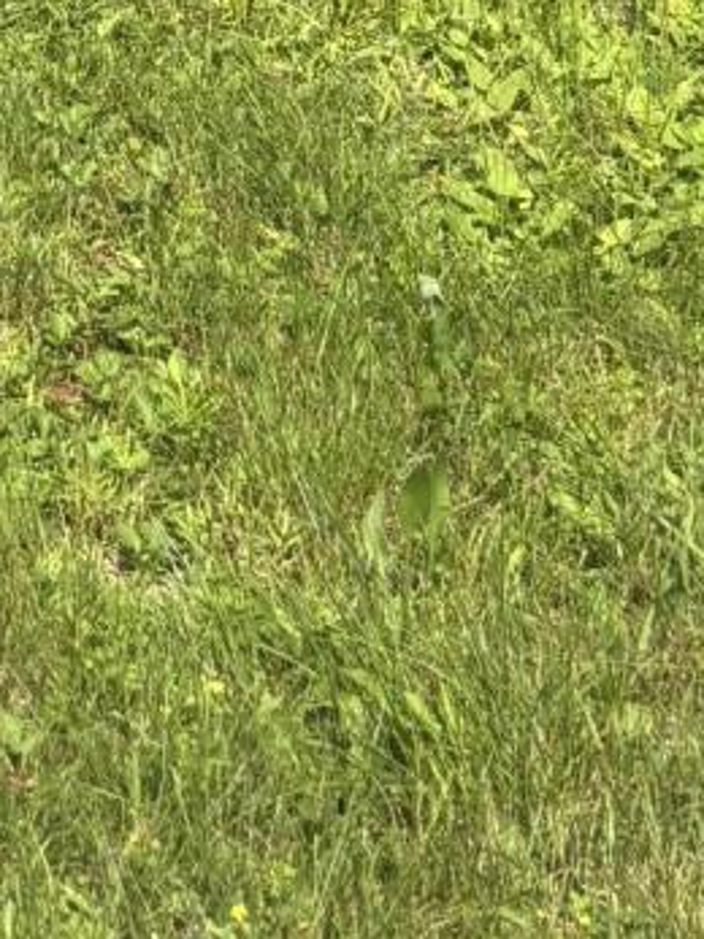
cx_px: -834
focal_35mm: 150
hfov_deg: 9.1
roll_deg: -0.9
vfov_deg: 10.7
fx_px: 4070
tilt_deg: +2.1
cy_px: -1496
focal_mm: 5.96
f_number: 1.6
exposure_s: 1/1721
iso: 50
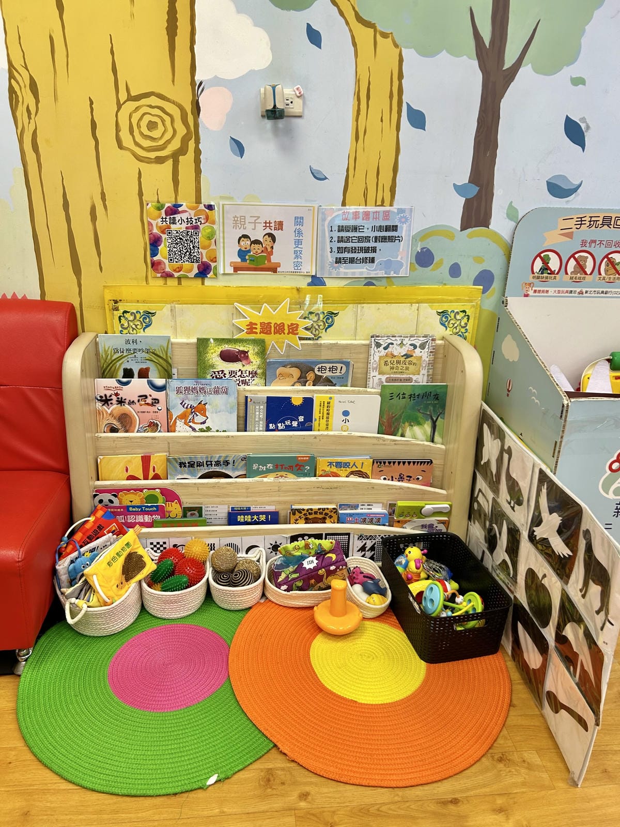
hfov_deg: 53.1
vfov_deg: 67.3
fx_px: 621
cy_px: 414
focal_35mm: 26
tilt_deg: -20.8
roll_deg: -1.5
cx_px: 310
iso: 80
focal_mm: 5.7
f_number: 1.5
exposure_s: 1/120
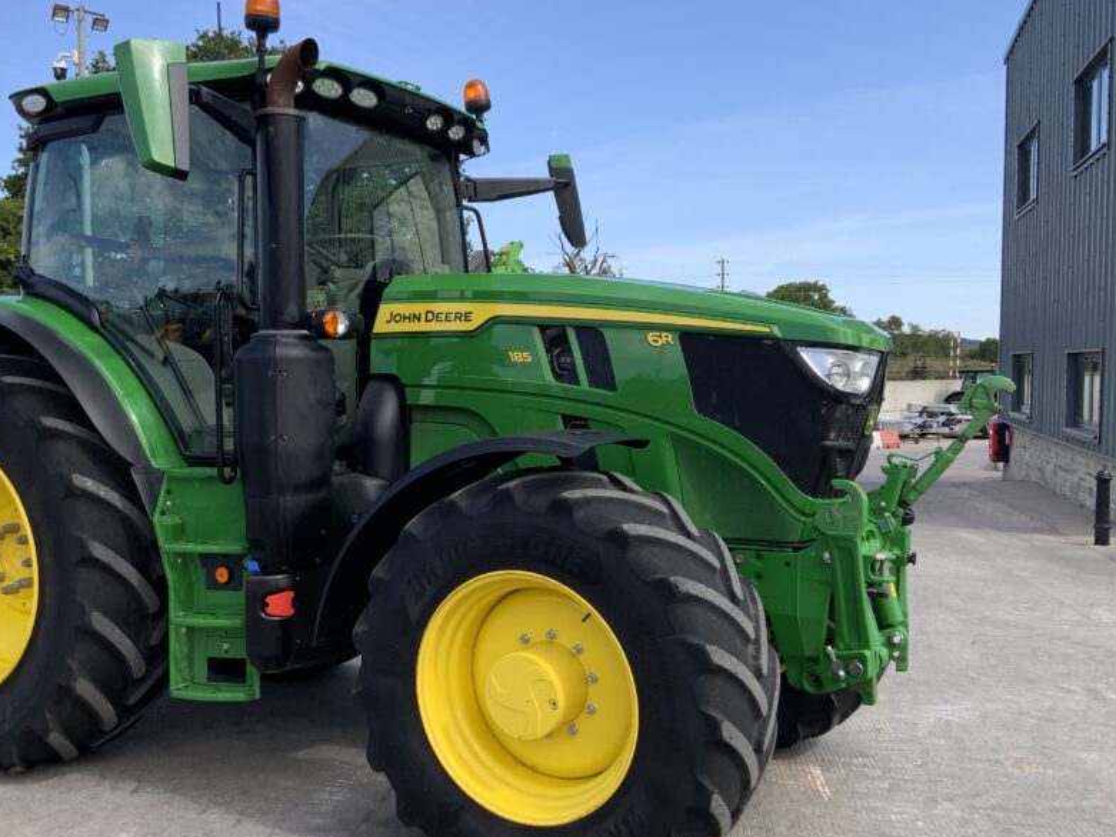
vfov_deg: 37.7
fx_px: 1225
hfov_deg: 48.9
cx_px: 490
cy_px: 446
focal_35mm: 38
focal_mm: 3
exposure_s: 1/962
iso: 16
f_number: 1.8
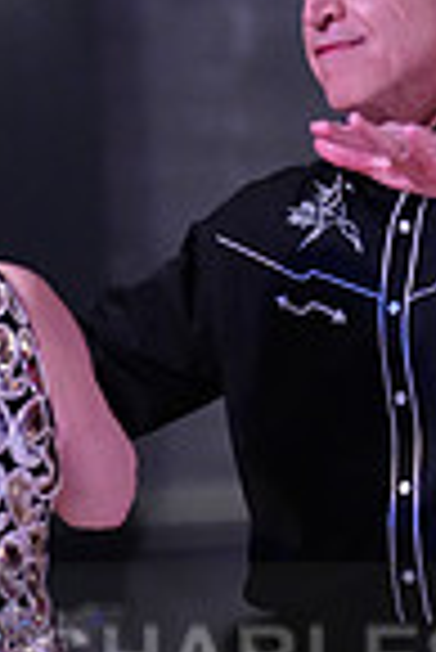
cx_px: 308
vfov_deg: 4.1
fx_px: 9152
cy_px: 715
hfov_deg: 2.7
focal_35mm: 505
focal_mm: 126
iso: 5000
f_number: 2.8
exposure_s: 1/500
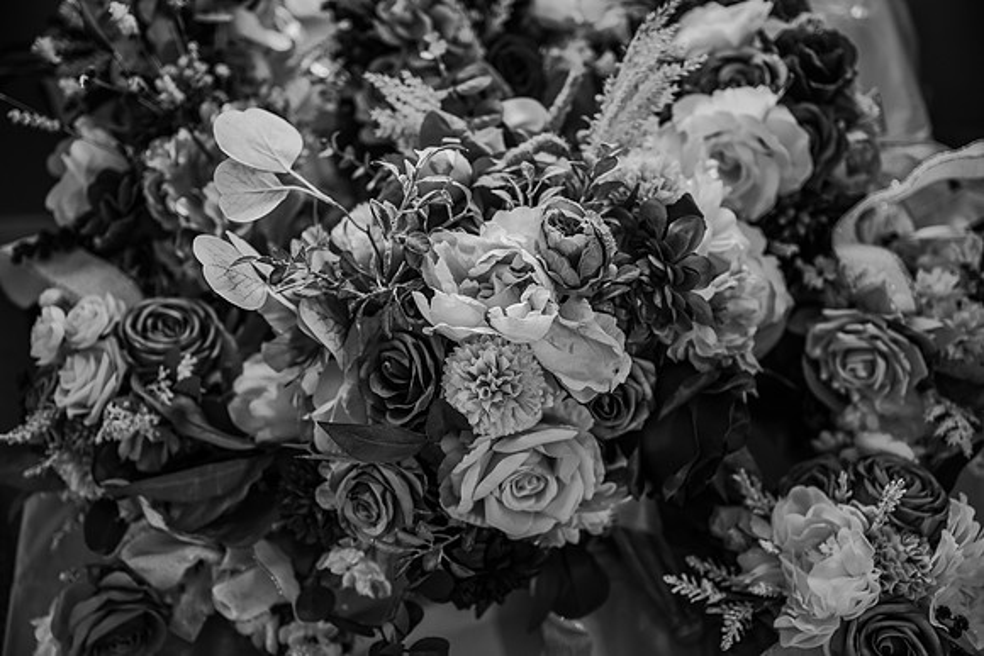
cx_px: 492
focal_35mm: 36
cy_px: 328
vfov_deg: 36.9
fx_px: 984
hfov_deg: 53.1
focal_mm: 36
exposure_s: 1/100
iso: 400
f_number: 2.8
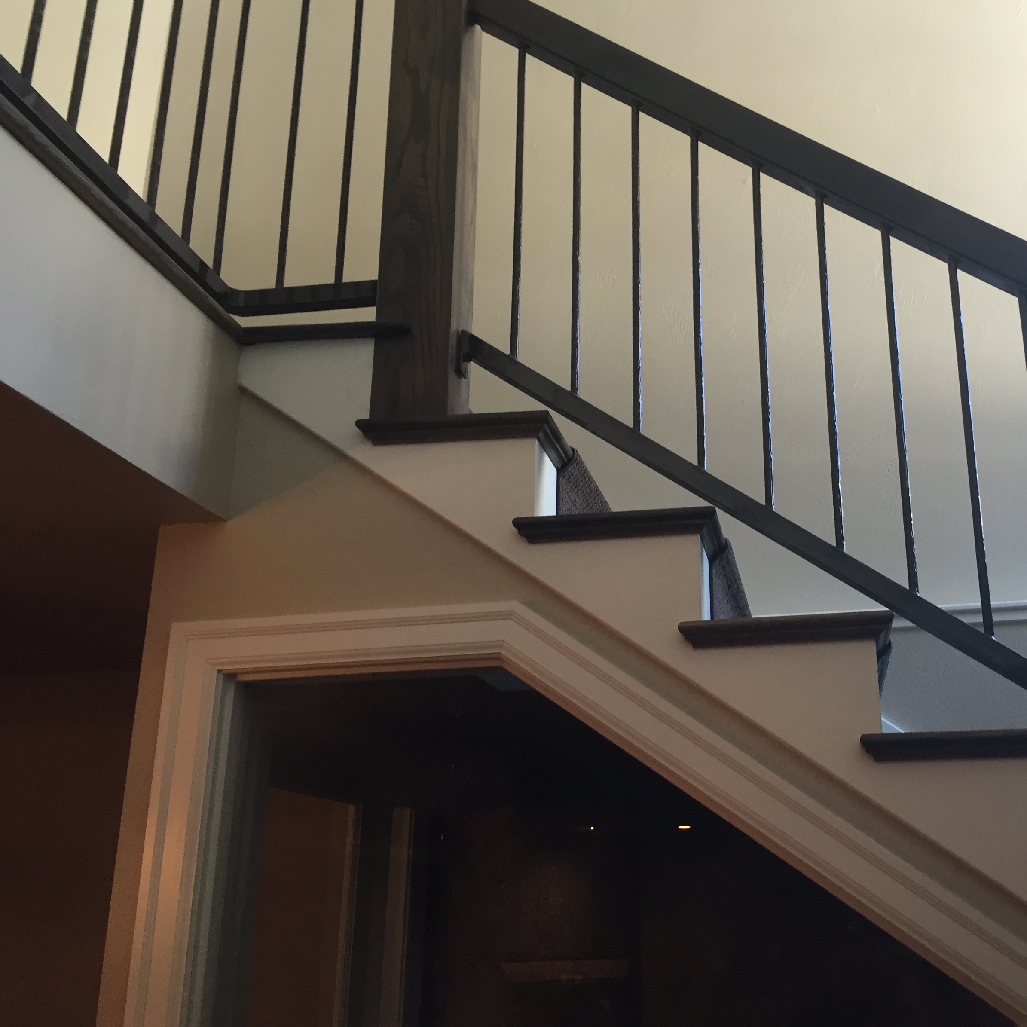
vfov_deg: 47.2
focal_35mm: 35
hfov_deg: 46.3
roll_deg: +0.5
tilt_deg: +19.9
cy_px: 510
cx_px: 701
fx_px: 1175
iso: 80
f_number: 2.2
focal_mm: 4.15
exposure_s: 1/30
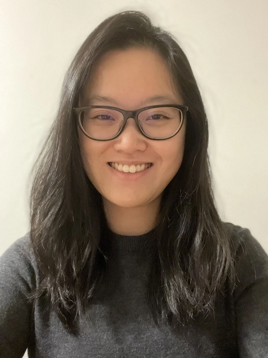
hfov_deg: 46.8
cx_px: 134
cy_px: 179
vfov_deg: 60.0
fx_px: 310
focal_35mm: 30
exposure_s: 1/15
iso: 1250
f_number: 2.2
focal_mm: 2.71
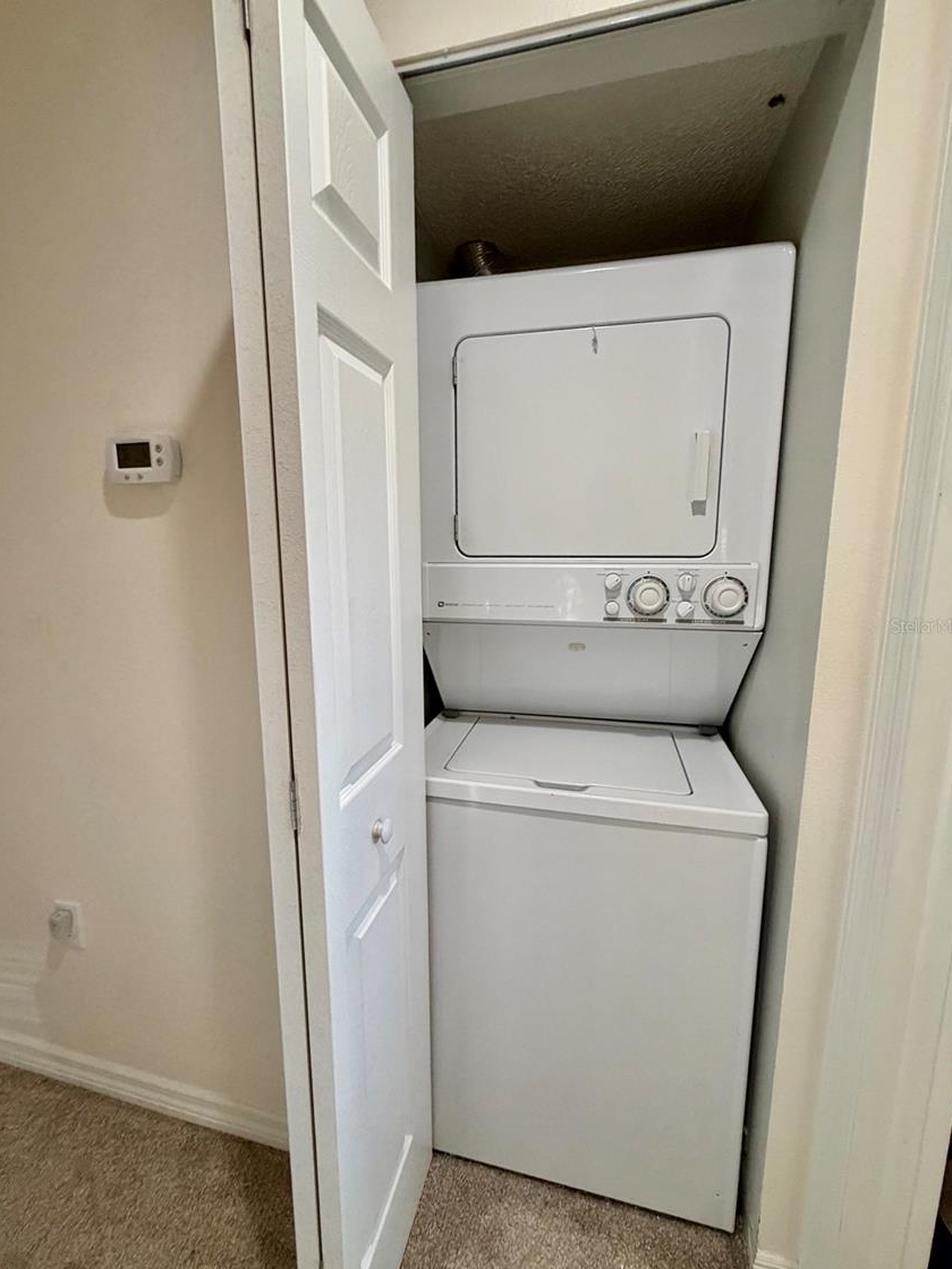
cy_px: 625
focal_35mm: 15
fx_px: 550
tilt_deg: -6.1
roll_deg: +0.8
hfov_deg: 81.7
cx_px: 461
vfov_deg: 98.2
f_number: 2.2
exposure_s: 1/120
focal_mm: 2.22
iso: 320
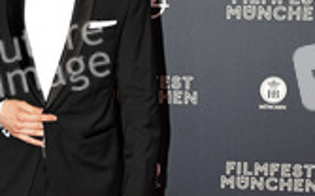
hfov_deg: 15.0
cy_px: 160
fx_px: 1192
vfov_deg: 9.4
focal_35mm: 139
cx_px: 68
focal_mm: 38
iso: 400
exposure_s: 1/160
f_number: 4.5
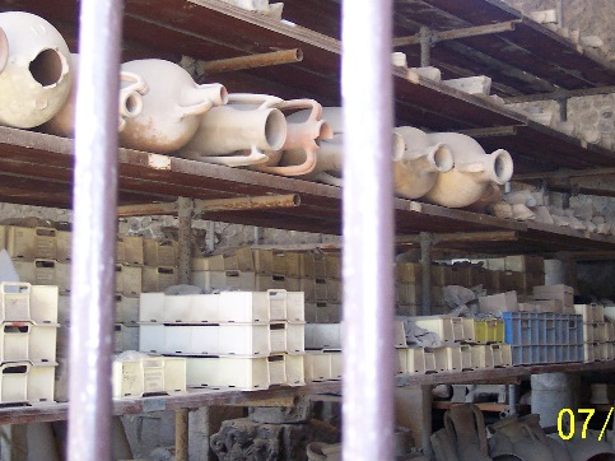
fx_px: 1119
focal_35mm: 63
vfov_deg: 23.1
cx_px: 295
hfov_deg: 30.7
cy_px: 138
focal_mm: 8
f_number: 2.8
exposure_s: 1/60
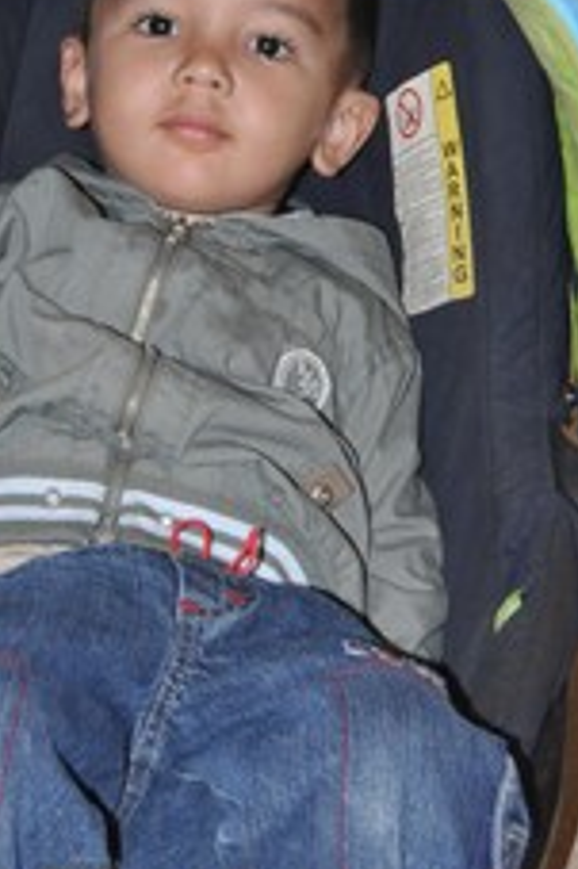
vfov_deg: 18.1
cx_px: 140
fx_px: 2725
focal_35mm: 113
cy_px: 318
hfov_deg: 12.1
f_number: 4.8
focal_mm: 38
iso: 800
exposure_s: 1/60
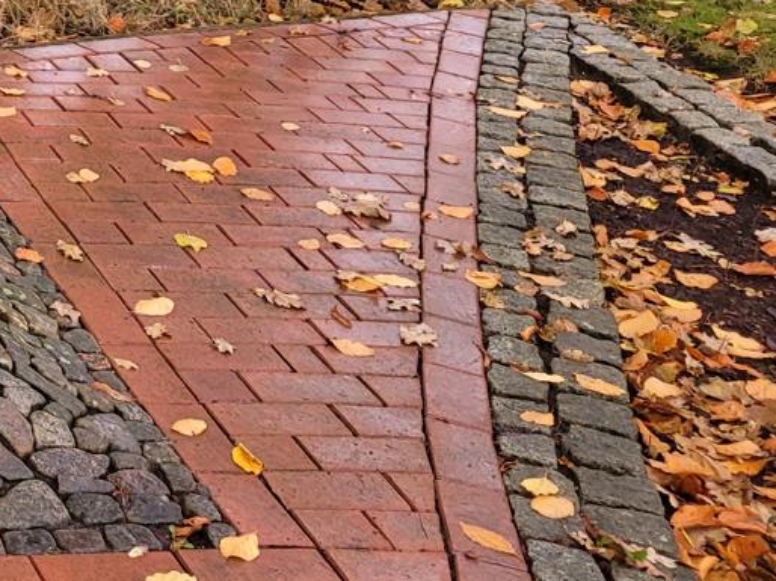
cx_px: -424
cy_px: -171
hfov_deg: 20.3
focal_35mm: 81
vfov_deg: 17.1
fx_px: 1815
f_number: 1.8
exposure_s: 1/100
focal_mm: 5.4
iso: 125
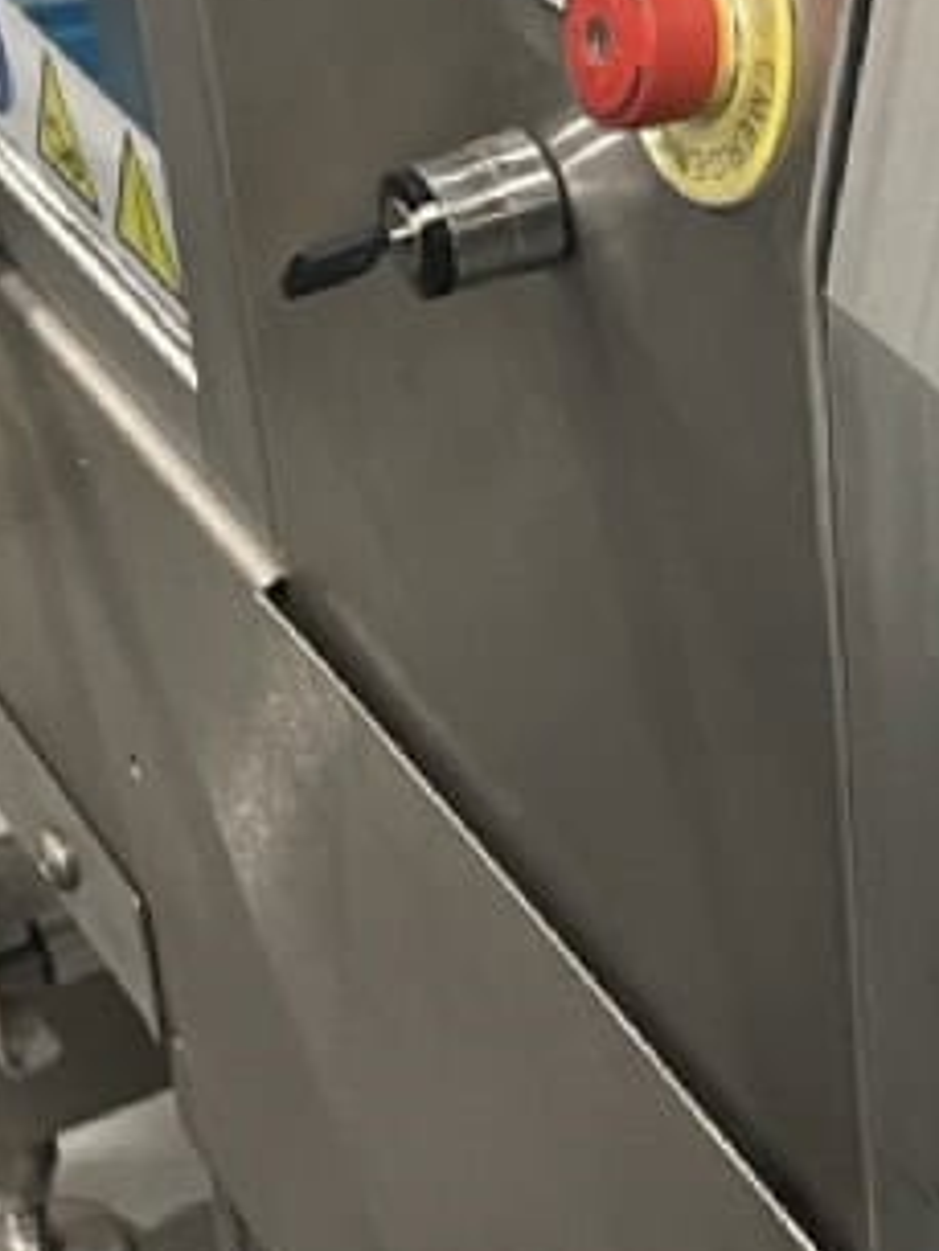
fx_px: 3940
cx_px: 1083
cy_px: 197
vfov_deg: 17.8
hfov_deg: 13.3
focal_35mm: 109
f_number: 1.6
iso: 100
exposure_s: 1/60
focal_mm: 4.2
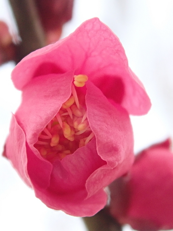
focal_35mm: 100
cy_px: 116
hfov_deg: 14.8
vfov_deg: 19.6
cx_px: 86
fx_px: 666
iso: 800
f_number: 6.3
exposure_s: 1/200
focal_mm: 18
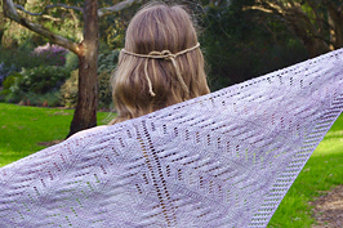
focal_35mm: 154
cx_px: 173
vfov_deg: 8.9
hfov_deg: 13.3
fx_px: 1466
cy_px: 153
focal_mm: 55
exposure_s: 1/160
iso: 400
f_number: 11
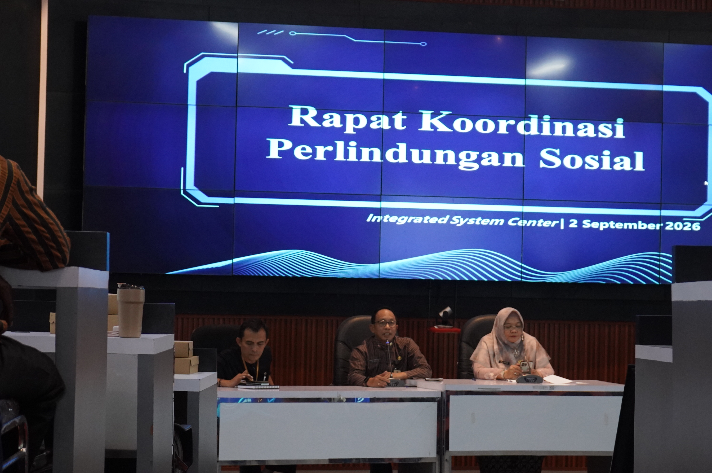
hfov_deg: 21.3
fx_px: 1897
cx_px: 356
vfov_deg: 14.2
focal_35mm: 96
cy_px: 236
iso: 4000
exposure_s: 1/80
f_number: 6.3
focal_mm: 64
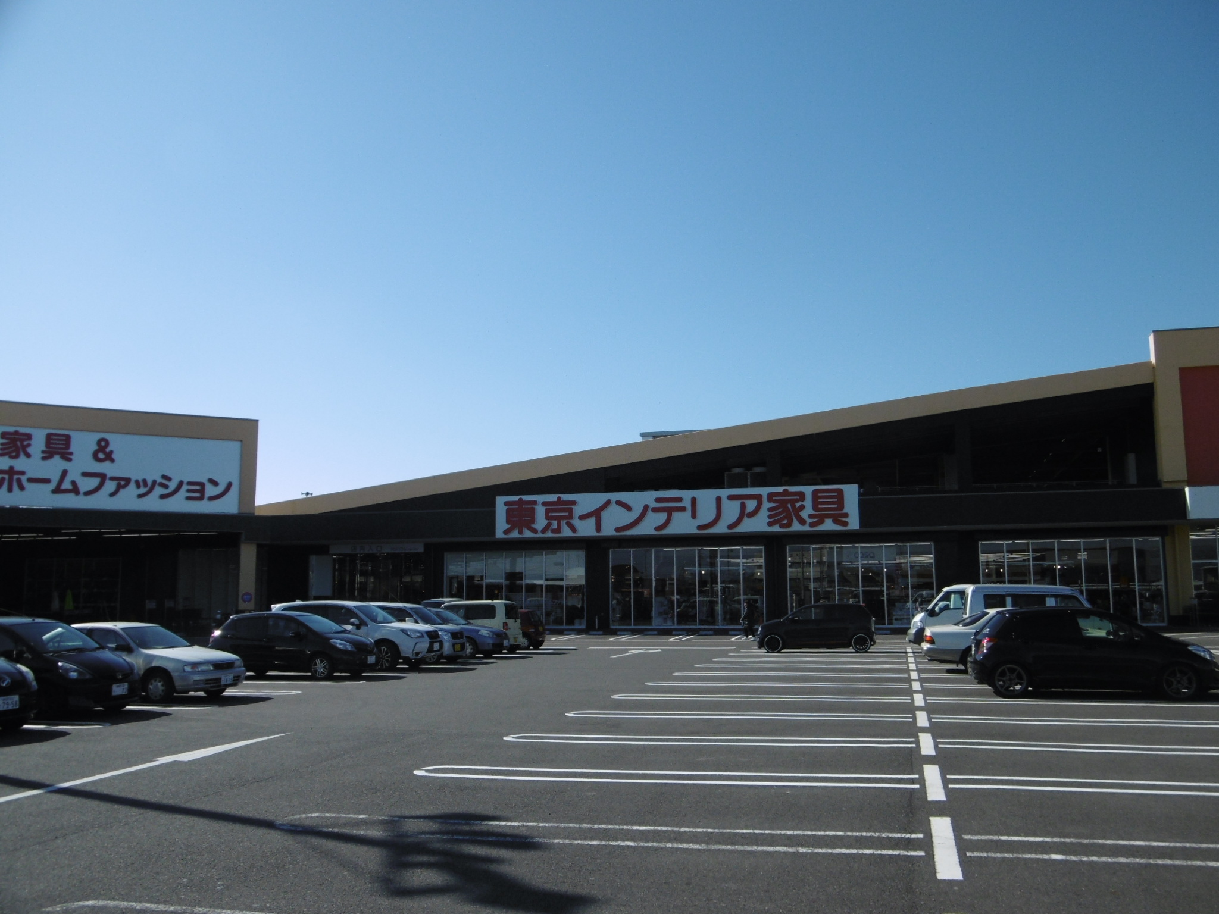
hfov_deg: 56.8
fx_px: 1127
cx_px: 610
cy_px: 457
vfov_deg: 44.2
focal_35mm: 32
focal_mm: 5.8
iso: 100
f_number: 8.8
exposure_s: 1/250
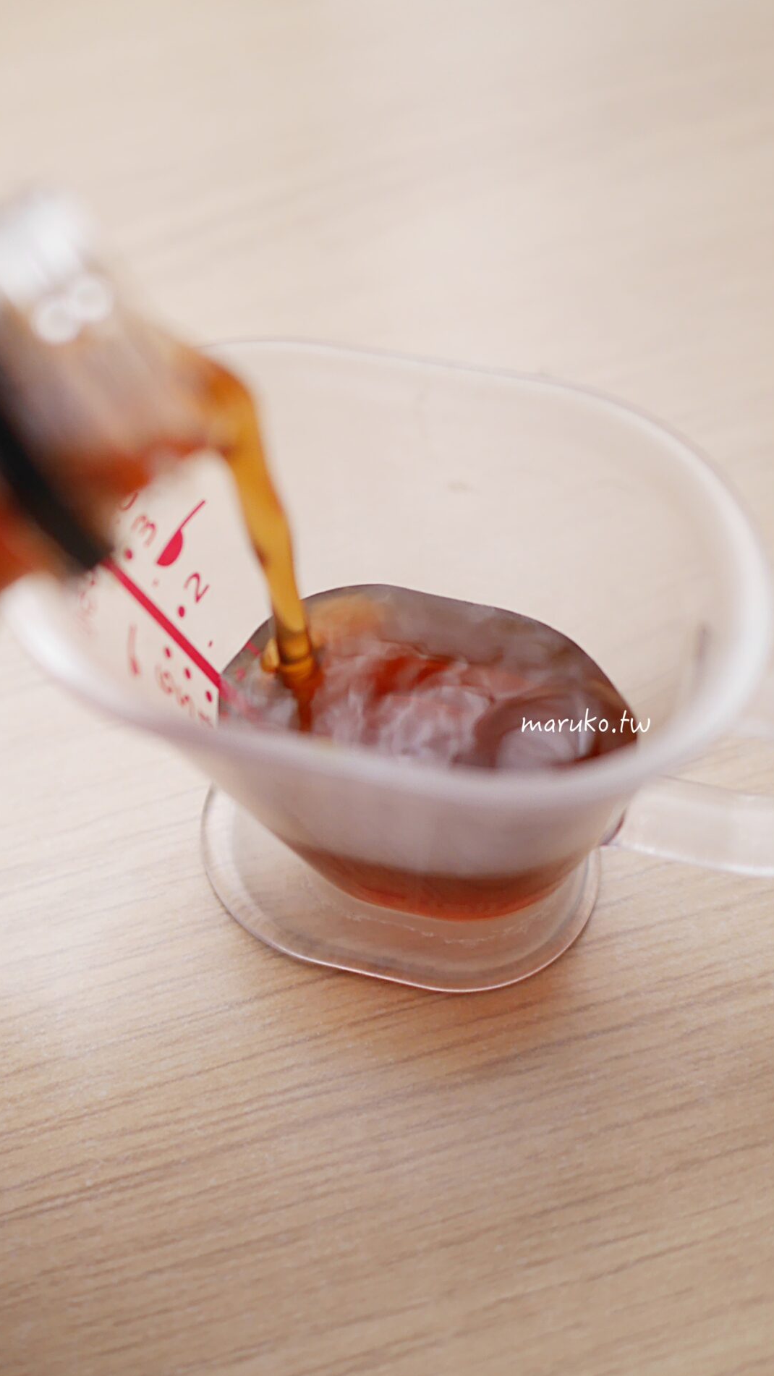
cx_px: 228
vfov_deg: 46.4
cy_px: 690
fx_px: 1605
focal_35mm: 44
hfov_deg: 26.9
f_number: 1.8
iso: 400
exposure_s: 1/60
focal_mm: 15
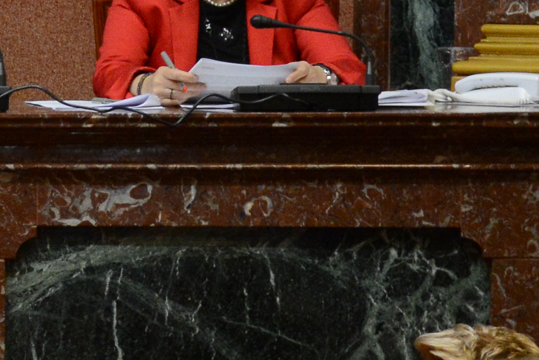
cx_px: -868
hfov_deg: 4.8
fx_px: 6276
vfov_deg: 3.3
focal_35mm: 419
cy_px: 220
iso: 2500
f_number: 4
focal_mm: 66
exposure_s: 1/125
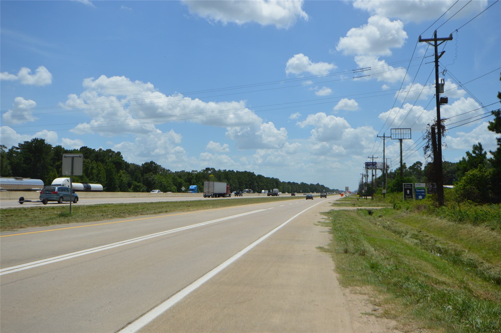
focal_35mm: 36
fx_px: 501
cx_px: 250
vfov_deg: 36.8
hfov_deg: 53.2
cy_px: 166
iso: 100
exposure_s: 1/500
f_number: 8
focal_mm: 24
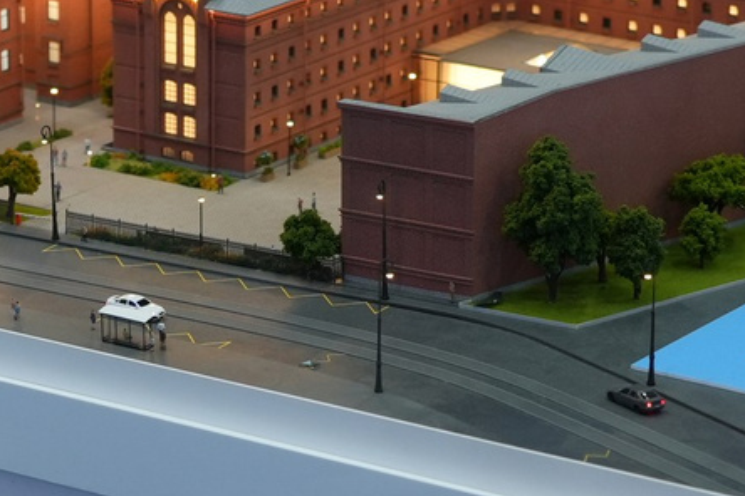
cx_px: 116
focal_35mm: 202
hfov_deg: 10.1
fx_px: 4180
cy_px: 304
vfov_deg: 6.8
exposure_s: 1/200
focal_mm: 35
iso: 400
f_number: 2.5
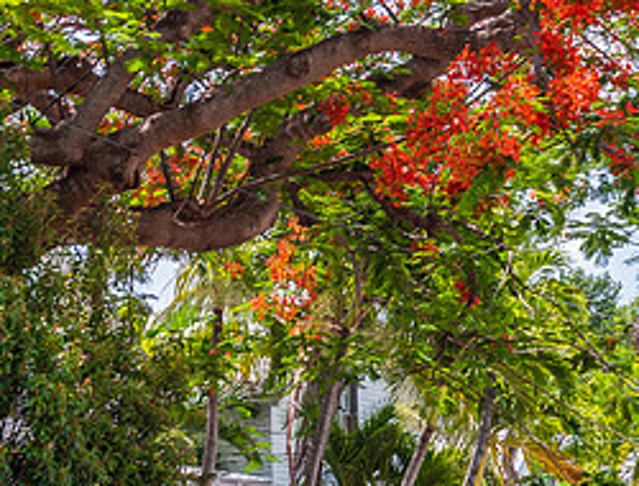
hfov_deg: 19.7
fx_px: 1836
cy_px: 229
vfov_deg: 15.1
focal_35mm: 99
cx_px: 408
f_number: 7.1
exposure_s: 1/100
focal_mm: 34
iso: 64
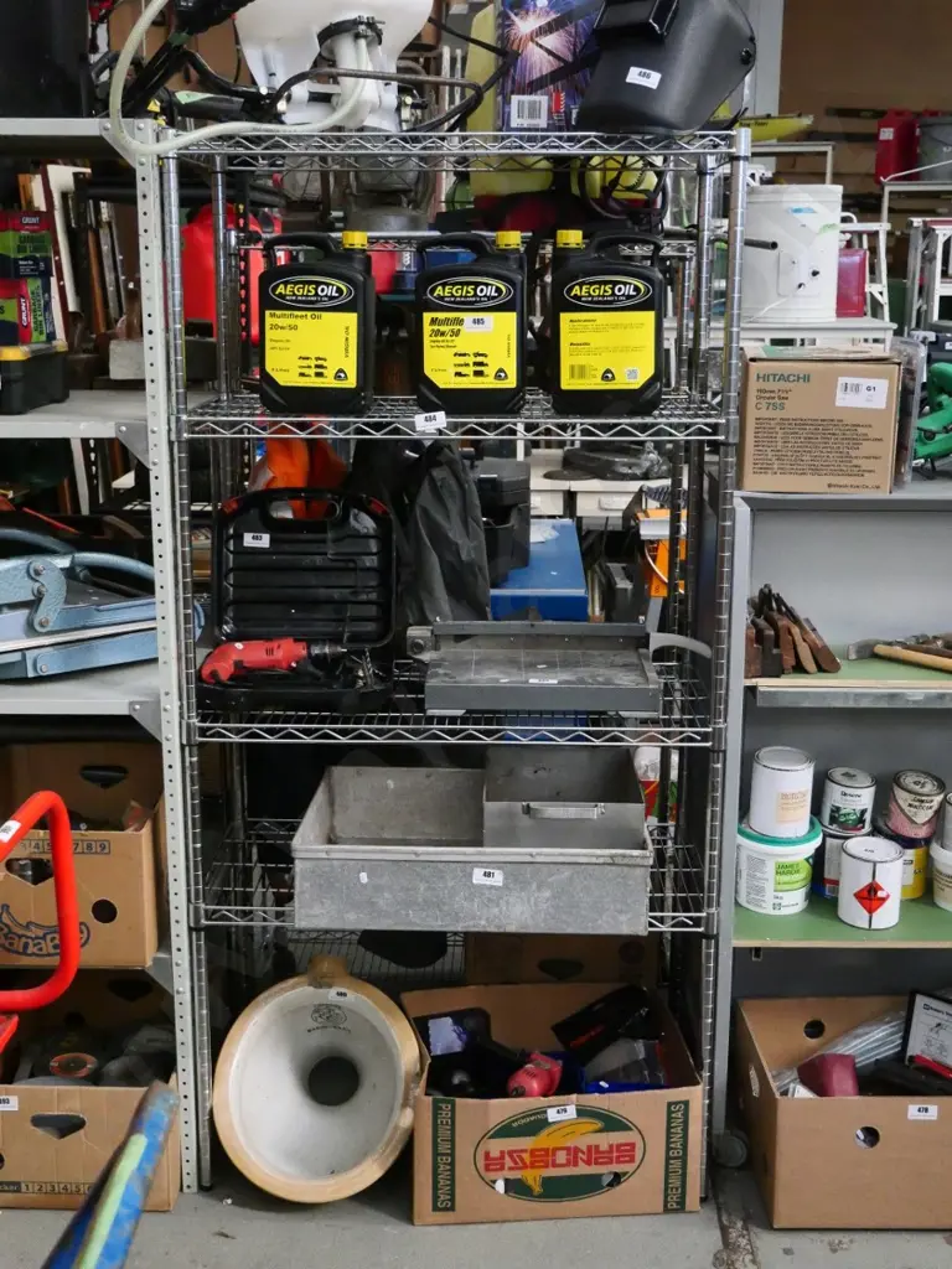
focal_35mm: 40
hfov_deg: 36.0
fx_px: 1467
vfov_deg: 46.8
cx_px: 476
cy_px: 634
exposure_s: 1/500
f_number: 4.1
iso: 6400
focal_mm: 20
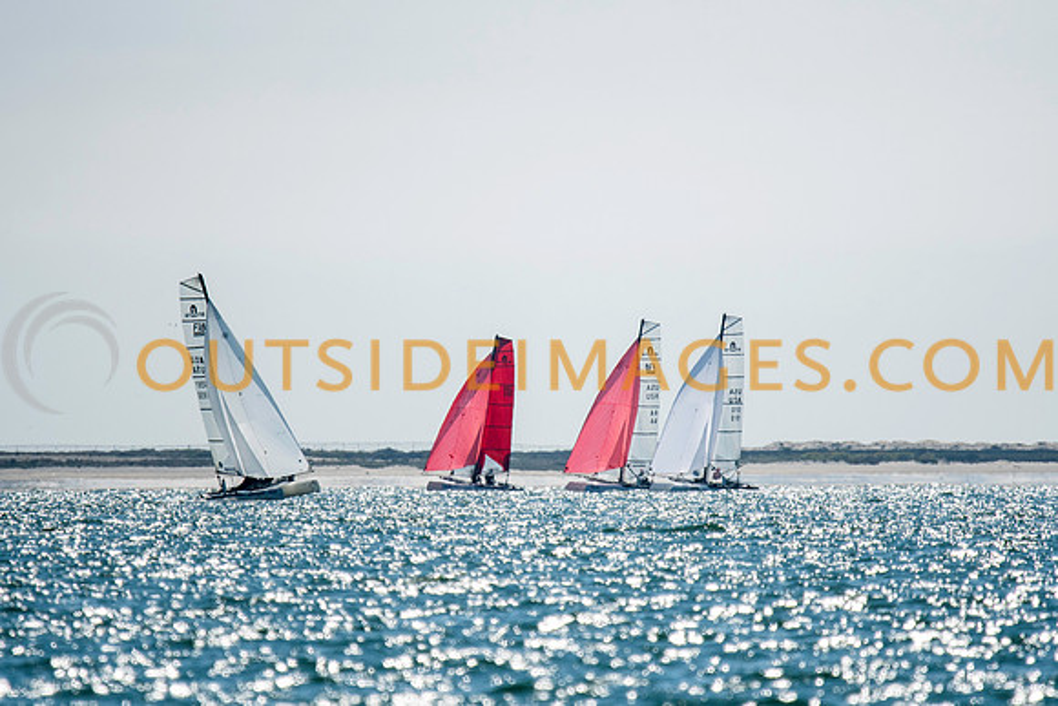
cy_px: 318
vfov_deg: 2.5
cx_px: 514
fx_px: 16105
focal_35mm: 548
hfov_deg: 3.8
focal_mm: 300
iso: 250
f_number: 4
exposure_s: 1/8000
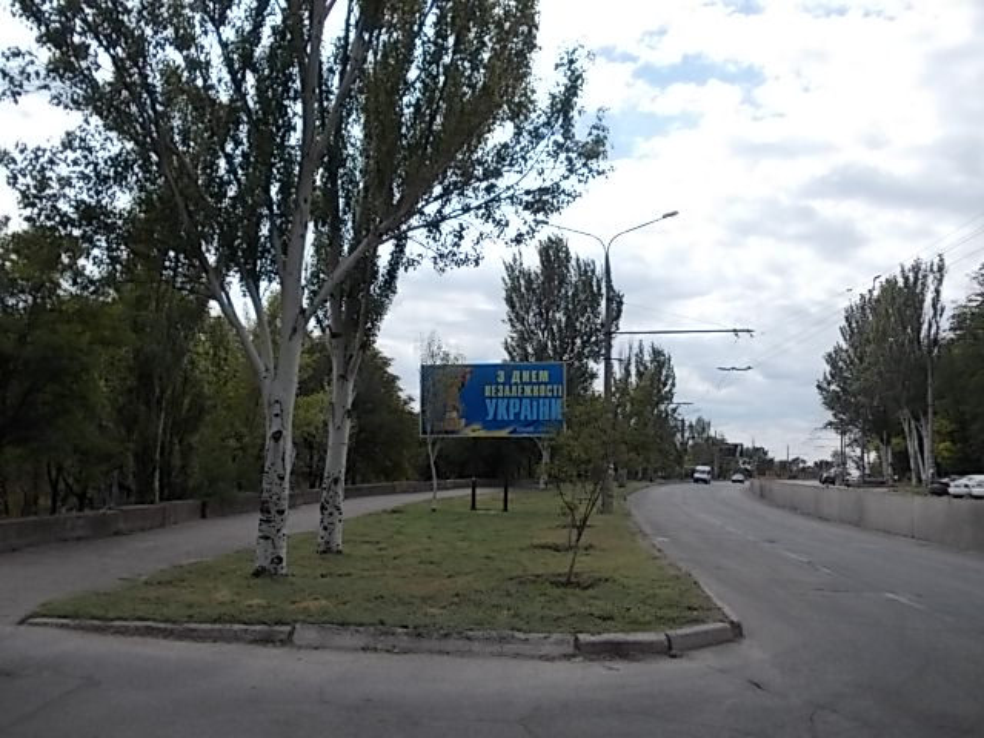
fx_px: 796
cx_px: 492
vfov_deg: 49.7
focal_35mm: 28
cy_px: 369
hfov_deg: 63.4
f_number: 5.4
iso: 80
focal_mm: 4
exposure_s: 1/400
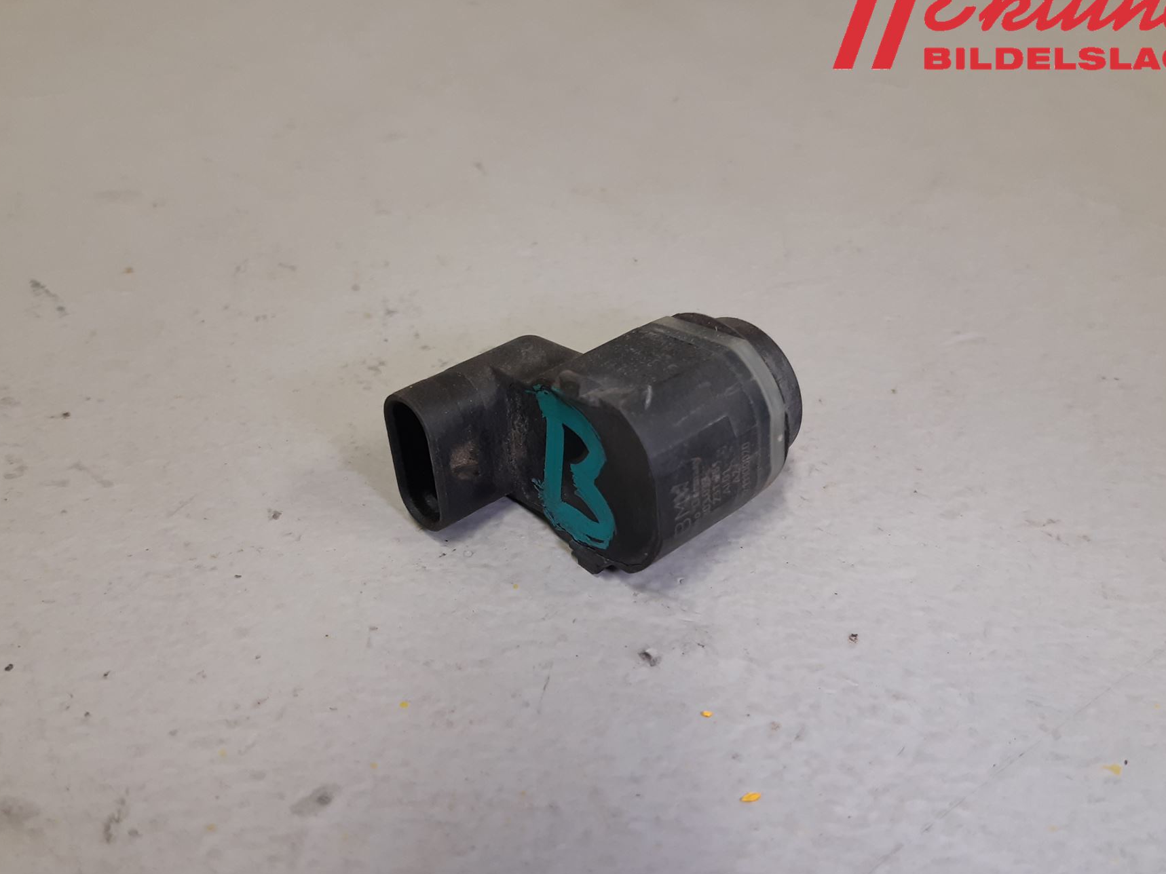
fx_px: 1044
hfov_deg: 58.3
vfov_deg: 45.4
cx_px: 554
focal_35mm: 31
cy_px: 476
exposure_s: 1/50
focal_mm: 3.93
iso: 125
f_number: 1.7
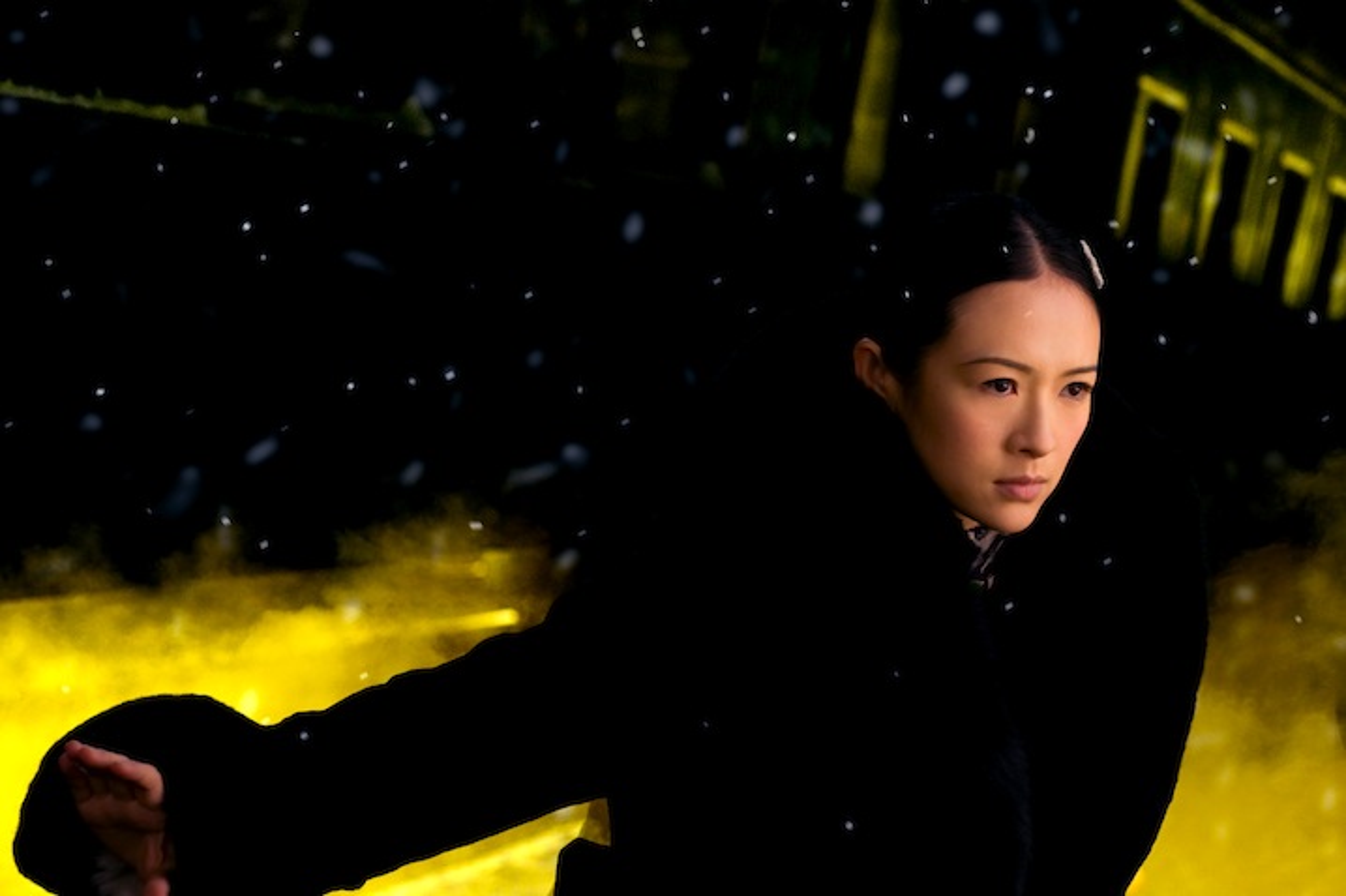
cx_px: 673
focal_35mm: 50
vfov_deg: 27.0
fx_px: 1868
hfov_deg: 39.6
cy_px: 448
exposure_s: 1/100
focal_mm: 50
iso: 500
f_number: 4
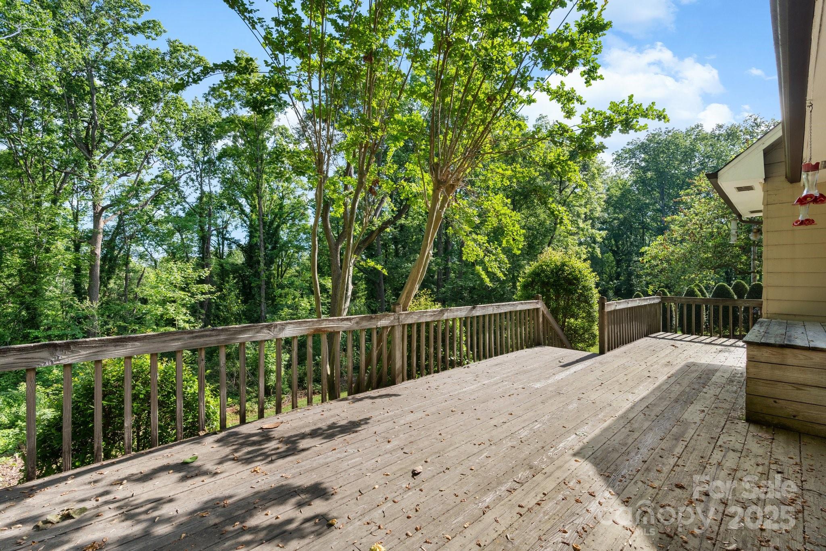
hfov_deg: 96.7
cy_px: 276
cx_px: 413
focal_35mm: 16
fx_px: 367
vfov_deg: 73.7
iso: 400
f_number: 8
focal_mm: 16
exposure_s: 1/1600
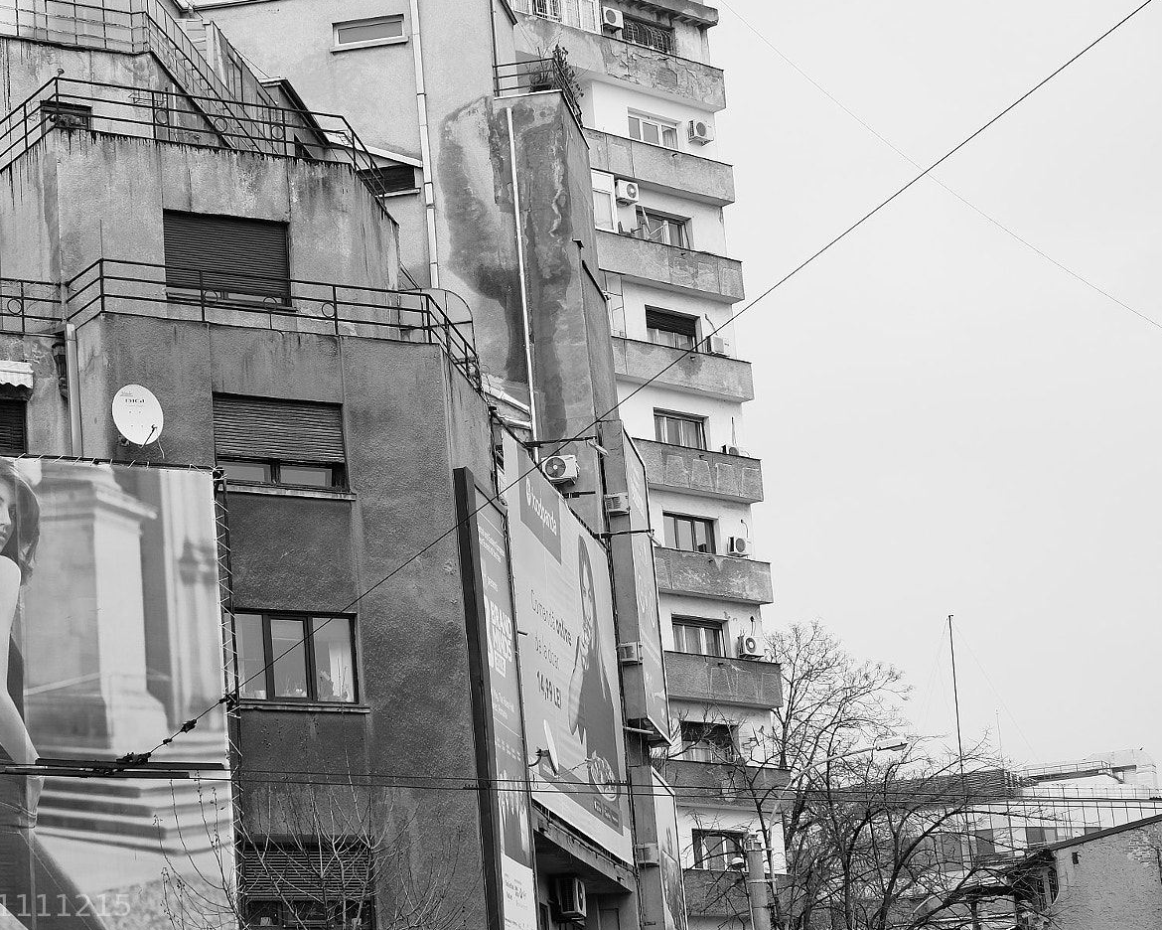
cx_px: 406
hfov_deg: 22.2
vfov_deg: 17.9
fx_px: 2958
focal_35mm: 86
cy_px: 454
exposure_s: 1/600
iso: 400
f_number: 5.6
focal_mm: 44.4
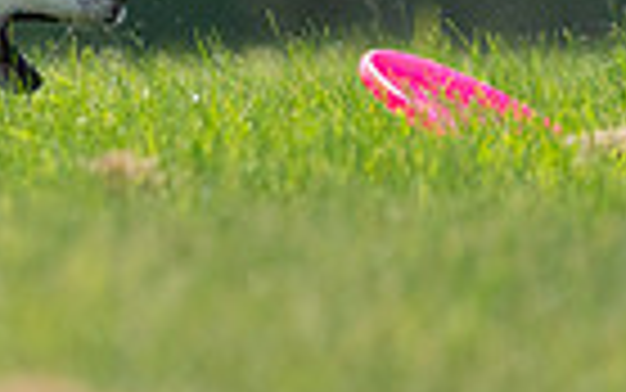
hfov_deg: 1.0
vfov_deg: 0.6
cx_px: -356
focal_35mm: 2146
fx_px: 36627
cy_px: -169
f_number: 6.3
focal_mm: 506
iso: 2000
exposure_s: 1/4000
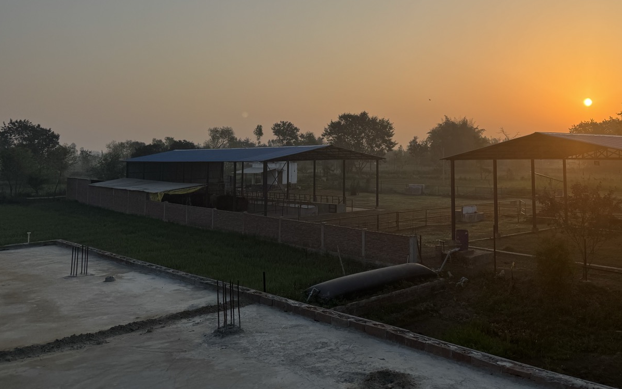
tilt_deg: +8.6
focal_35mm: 34
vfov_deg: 36.6
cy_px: 109
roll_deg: +3.4
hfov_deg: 55.5
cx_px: 414
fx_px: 576
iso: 80
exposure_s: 1/4310
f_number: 1.78
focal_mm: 6.76
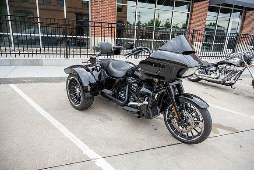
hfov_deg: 73.7
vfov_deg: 53.2
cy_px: 85
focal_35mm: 24
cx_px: 127
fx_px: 169
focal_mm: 24
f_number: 4.5
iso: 320
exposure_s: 1/200
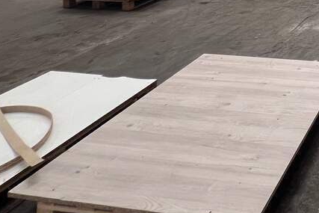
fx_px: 337
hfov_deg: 35.6
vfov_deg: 25.5
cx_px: 409
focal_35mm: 38
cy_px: -113
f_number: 1.8
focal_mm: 1.57
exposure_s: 1/99
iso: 100
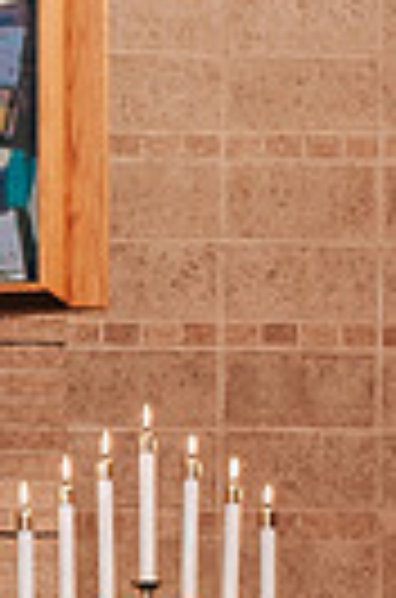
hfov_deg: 4.6
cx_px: -617
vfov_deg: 7.1
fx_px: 4843
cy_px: 521
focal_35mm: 292
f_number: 3.2
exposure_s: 1/125
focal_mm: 35
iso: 640
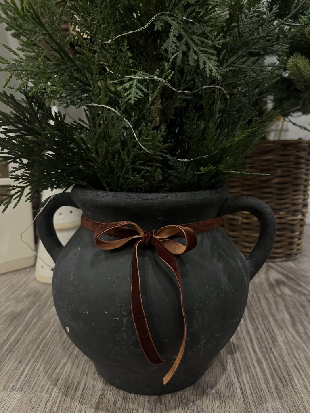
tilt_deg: -9.1
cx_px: 155
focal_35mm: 26
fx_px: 310
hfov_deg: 53.1
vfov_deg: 67.3
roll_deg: -0.2
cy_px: 206
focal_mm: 5.1
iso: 640
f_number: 1.6
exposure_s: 1/40
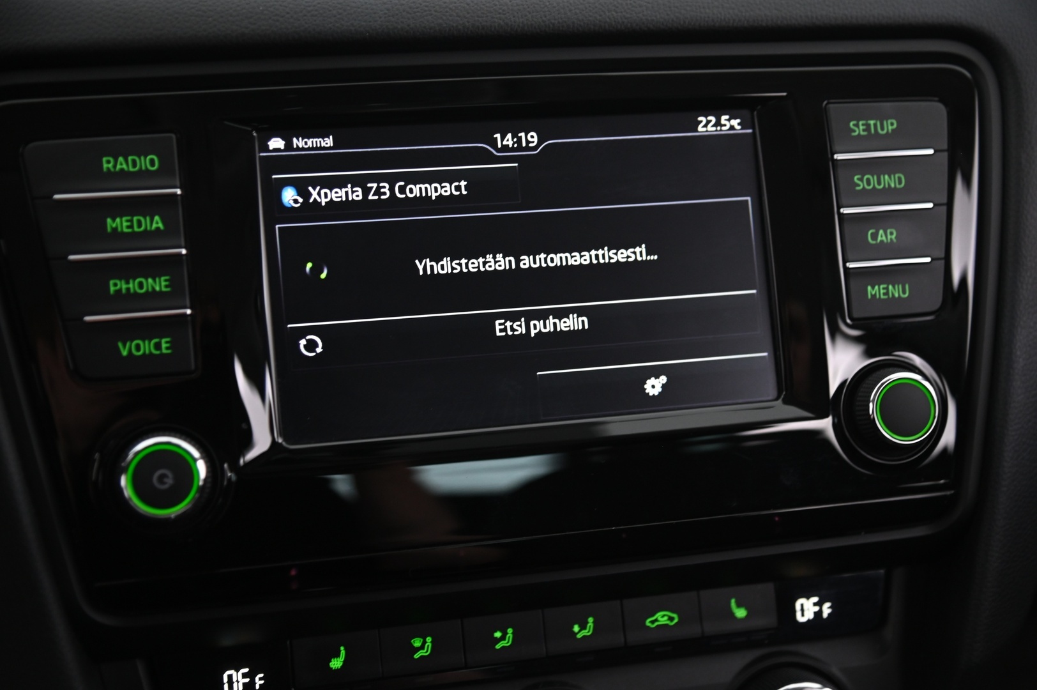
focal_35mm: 52
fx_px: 1497
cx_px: 518
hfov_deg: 38.2
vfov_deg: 25.9
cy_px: 345
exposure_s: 1/15
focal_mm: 52
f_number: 4
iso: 2000
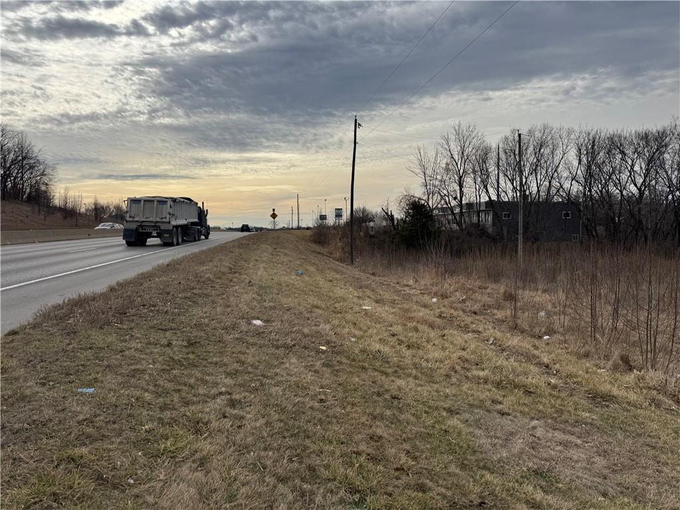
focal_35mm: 24
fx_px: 471
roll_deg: +1.4
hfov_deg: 71.6
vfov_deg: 56.8
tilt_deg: -4.1
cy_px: 255
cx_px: 340
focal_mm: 6.76
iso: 80
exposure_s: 1/9009
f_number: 1.78
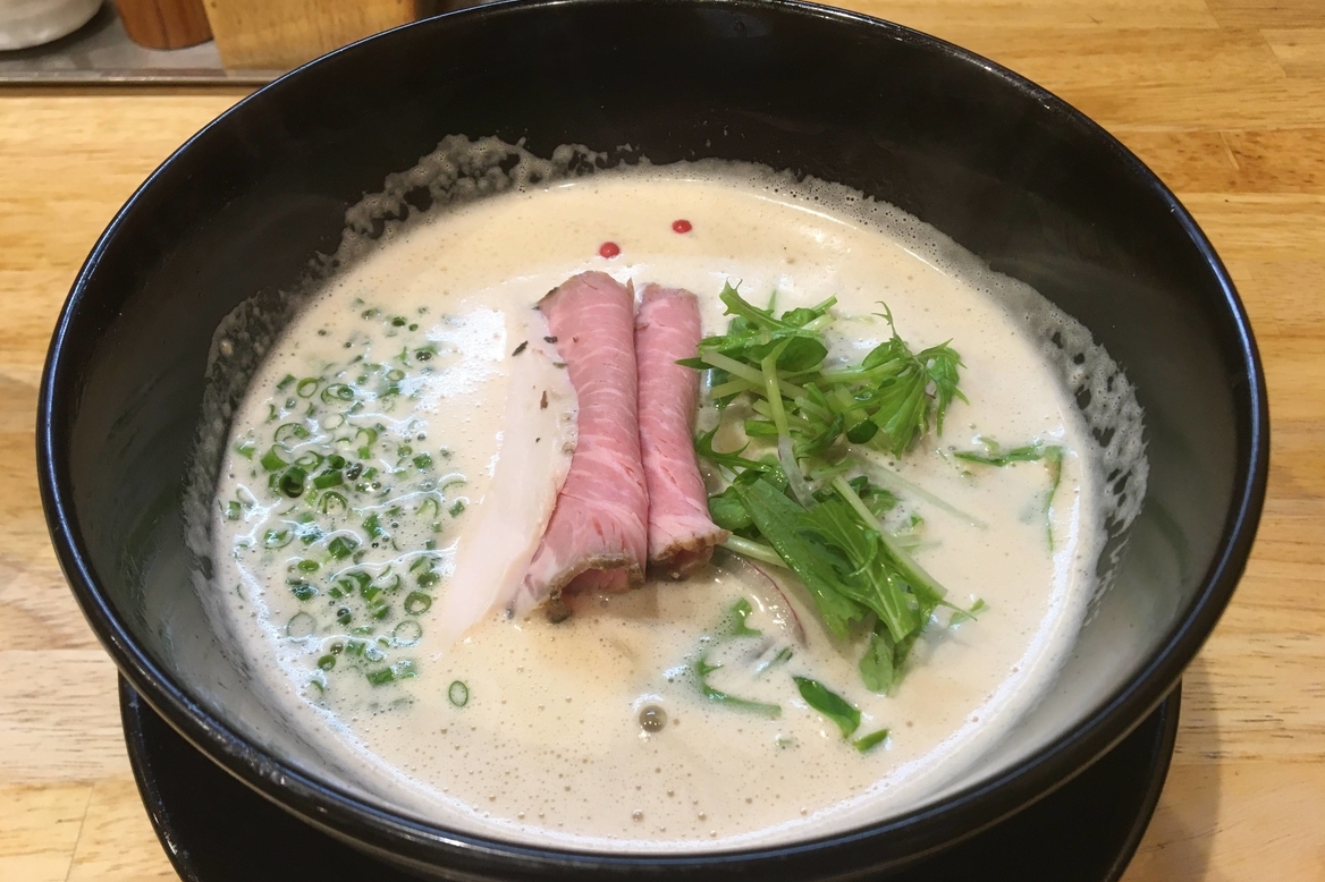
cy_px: 455
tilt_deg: -49.0
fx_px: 1141
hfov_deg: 60.3
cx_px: 656
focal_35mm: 31
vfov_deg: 42.3
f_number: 2.2
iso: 40
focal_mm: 4.15
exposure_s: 1/30
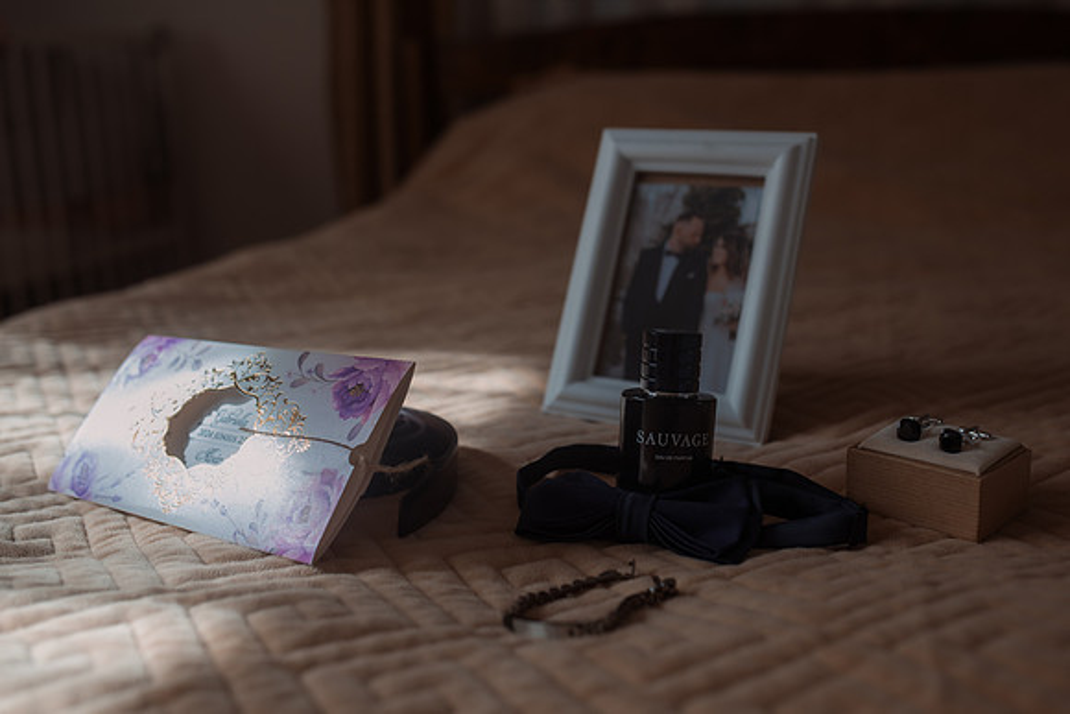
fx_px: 1089
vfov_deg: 36.3
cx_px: 560
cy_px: 374
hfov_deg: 52.3
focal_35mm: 37
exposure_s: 1/250
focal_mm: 35
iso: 200
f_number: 3.2
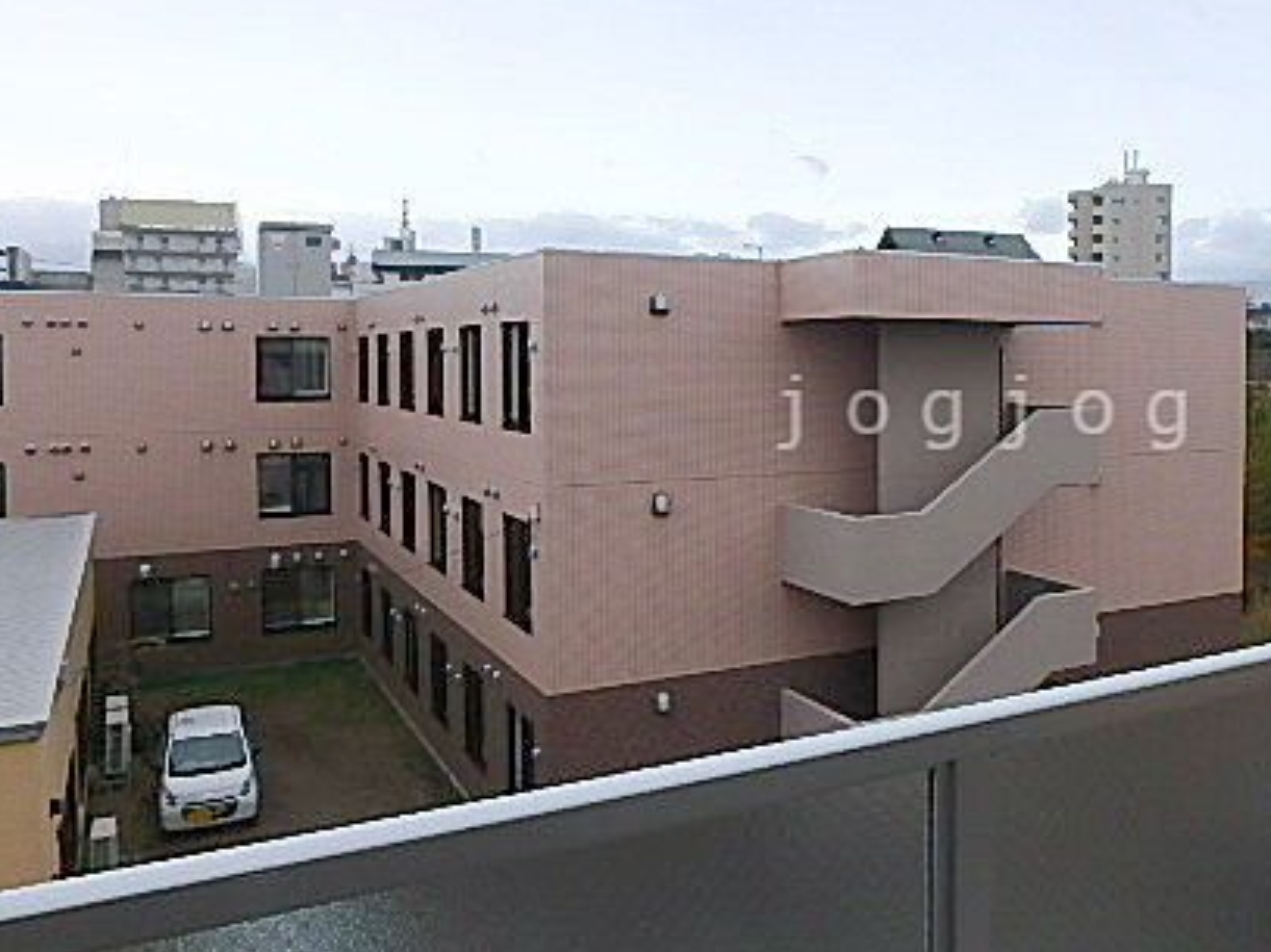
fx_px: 1211
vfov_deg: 42.8
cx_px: 990
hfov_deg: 52.3
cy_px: 412
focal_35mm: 33
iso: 125
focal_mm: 3.7
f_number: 3.5
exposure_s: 1/500
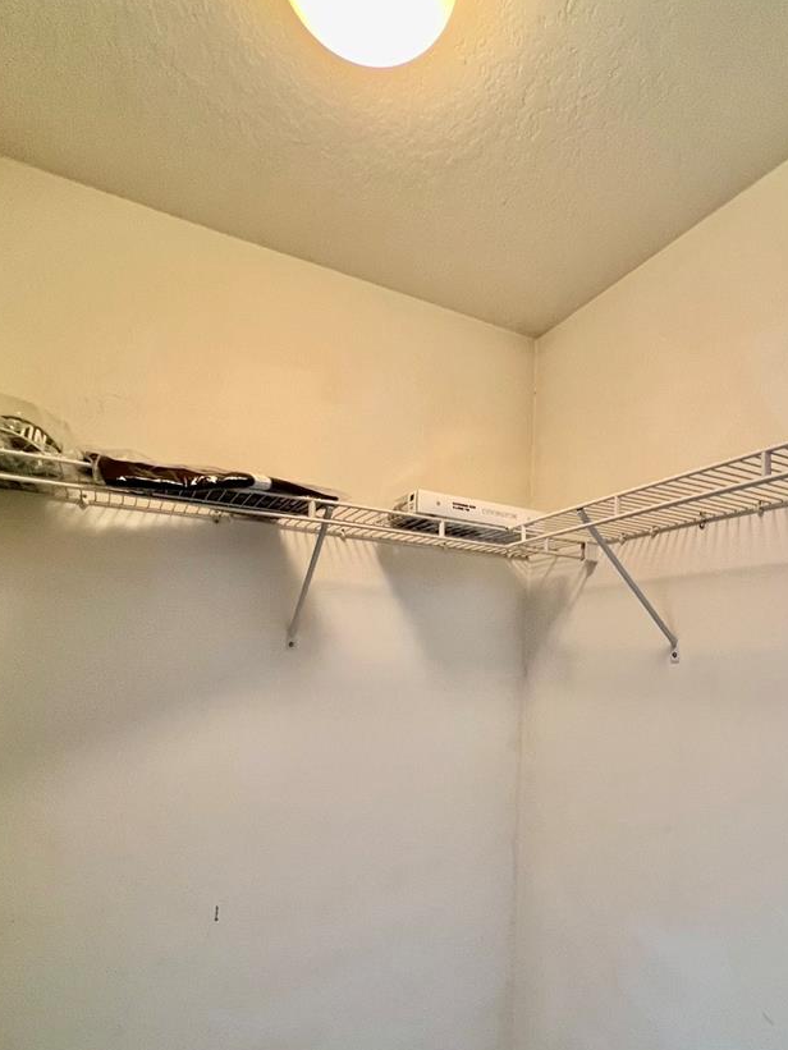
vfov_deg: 82.1
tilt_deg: -1.9
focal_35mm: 19
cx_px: 457
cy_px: 691
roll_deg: -0.7
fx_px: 577
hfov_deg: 68.3
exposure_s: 1/60
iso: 250
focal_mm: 1.57
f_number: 1.8
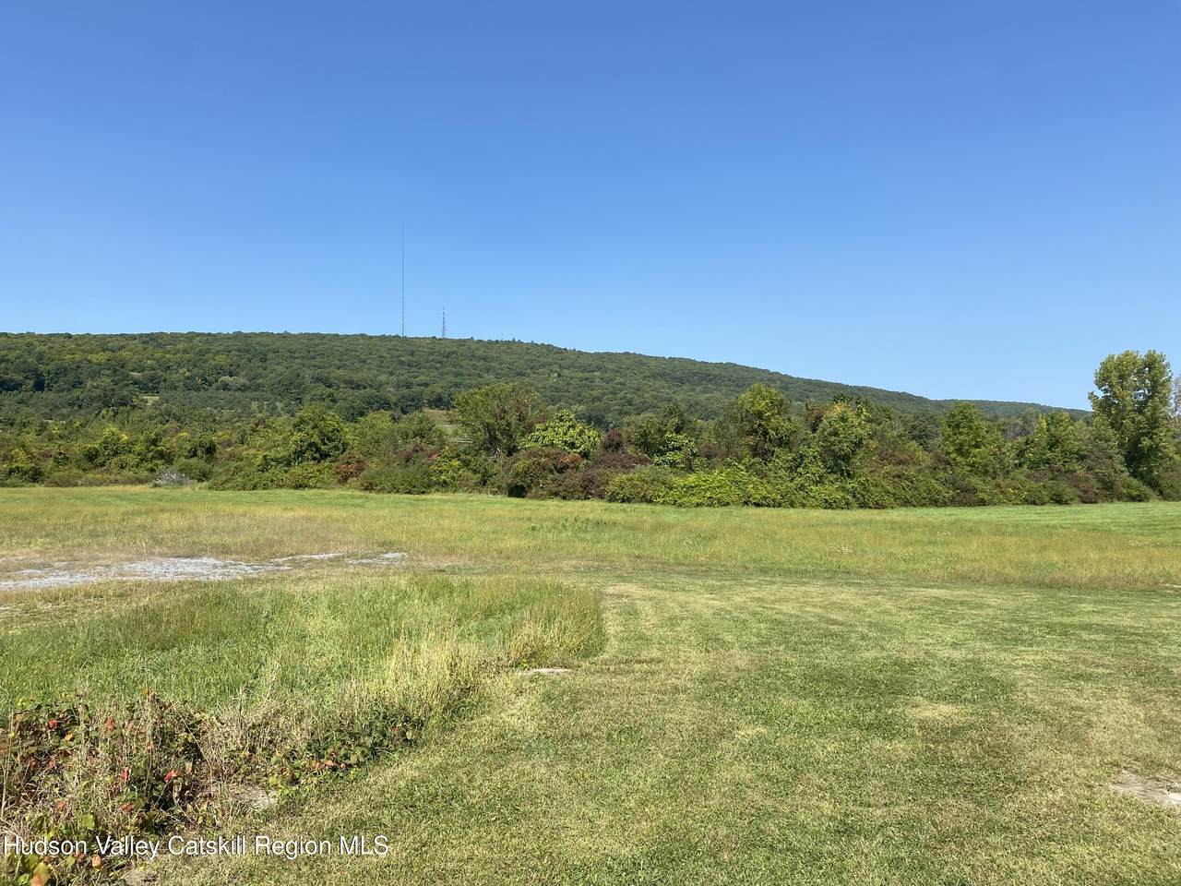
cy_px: 443
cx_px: 590
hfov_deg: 67.3
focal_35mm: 26
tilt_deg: +0.9
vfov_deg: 53.1
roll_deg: +0.7
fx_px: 887
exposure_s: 1/2755
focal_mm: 4.25
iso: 32
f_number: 1.8
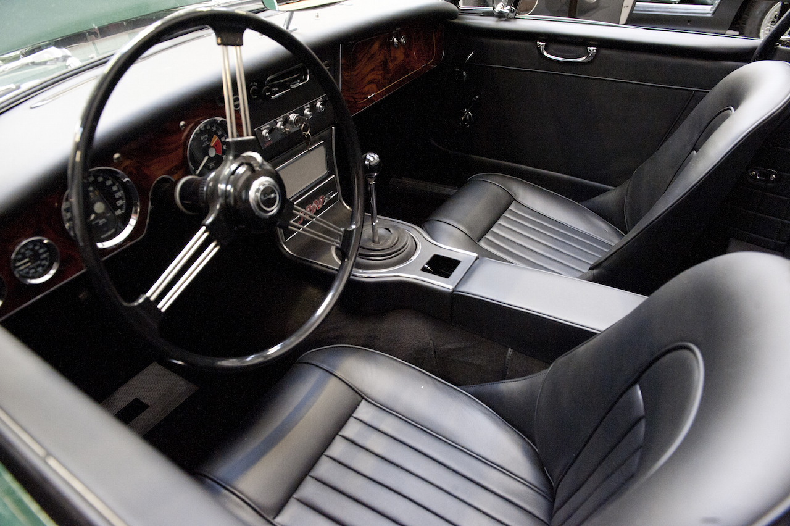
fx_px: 526
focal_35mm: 24
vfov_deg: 53.1
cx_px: 395
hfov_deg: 73.8
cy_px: 263
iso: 3200
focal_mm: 24
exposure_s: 1/25
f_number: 5.6
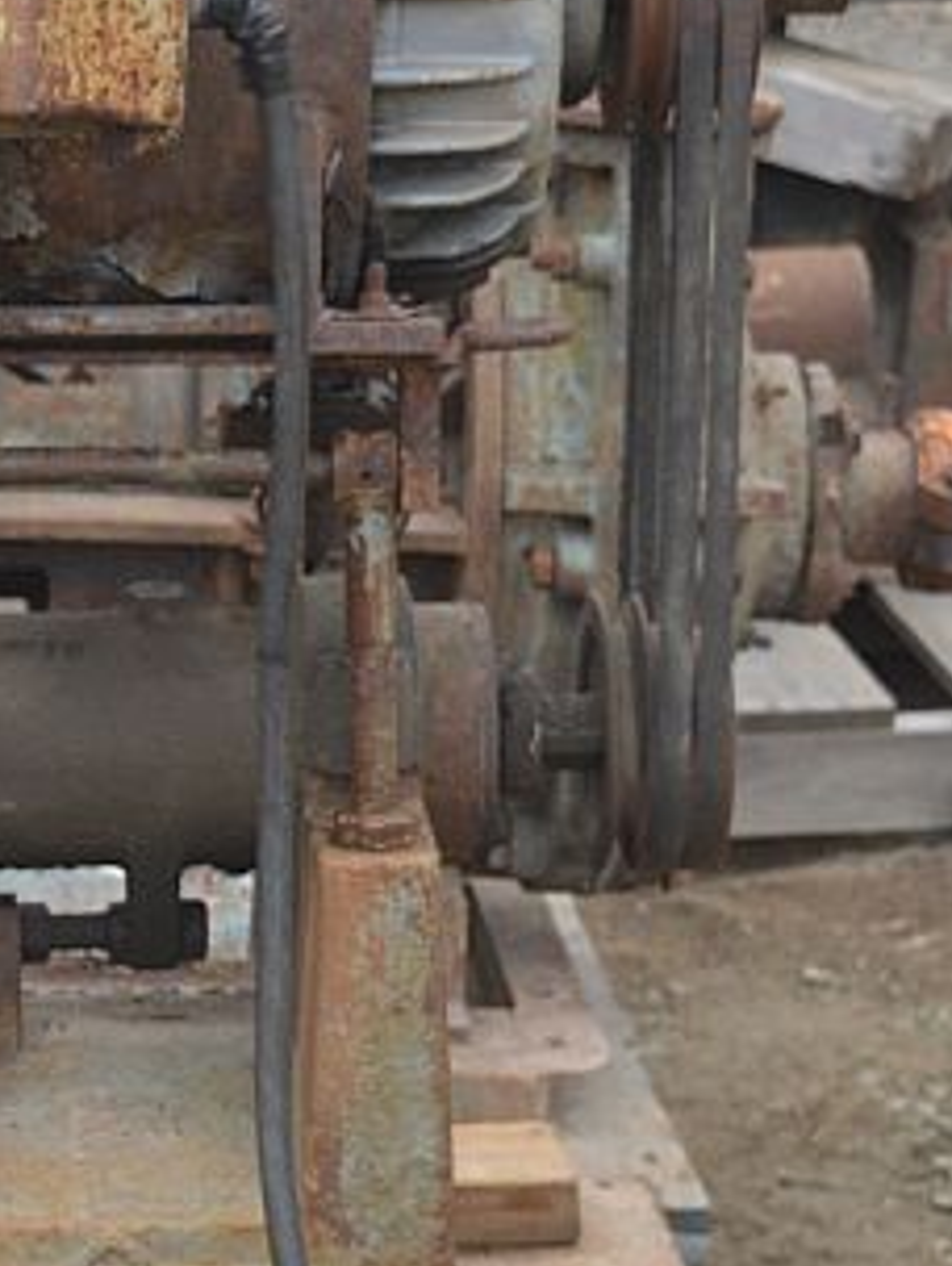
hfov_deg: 8.6
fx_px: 6257
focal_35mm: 171
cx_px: -267
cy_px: 721
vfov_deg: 11.5
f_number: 4.8
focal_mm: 36
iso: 400
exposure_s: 1/60
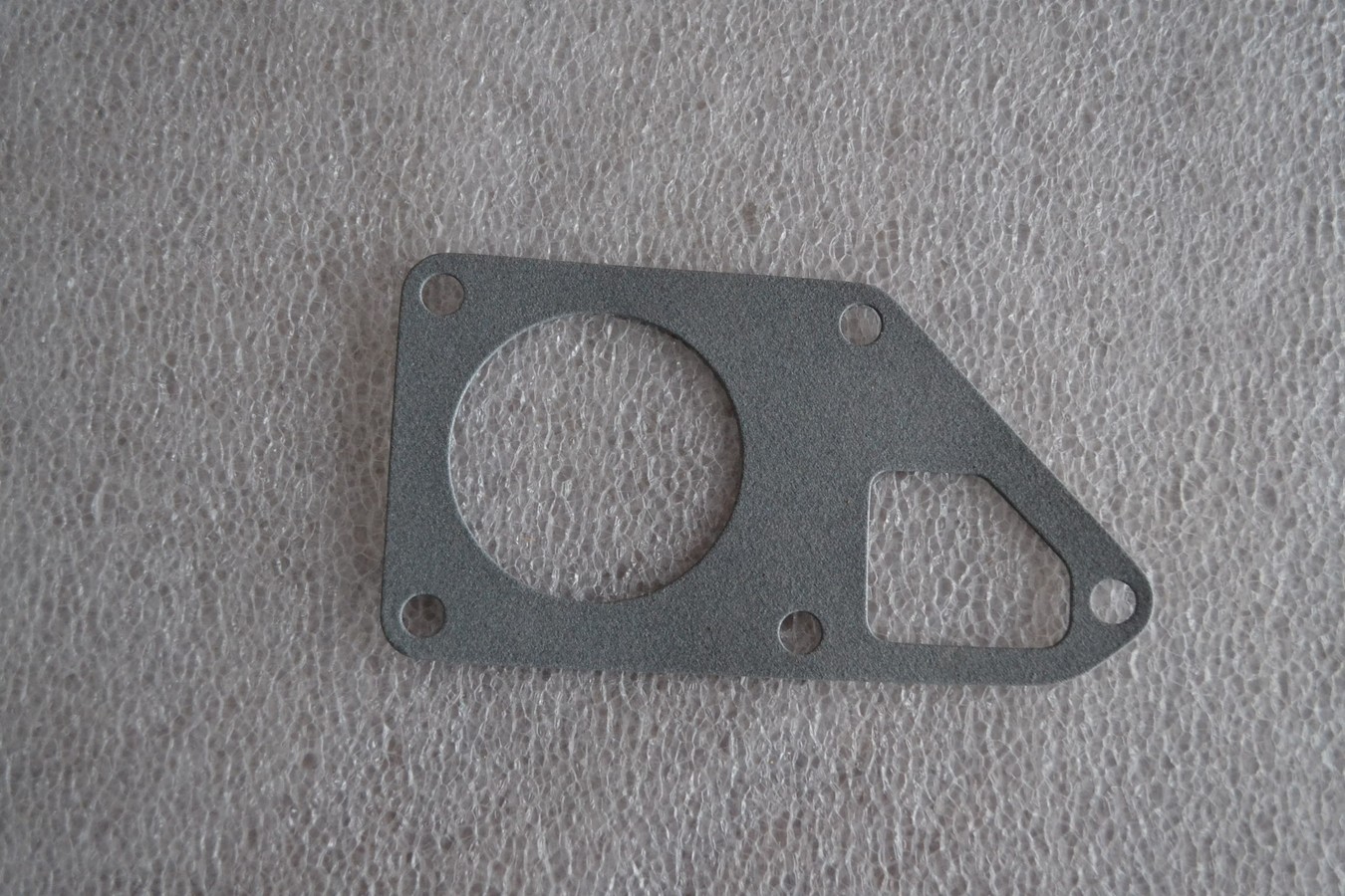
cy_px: 448
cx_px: 672
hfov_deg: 46.4
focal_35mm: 42
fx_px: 1569
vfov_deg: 31.9
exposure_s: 1/60
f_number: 4.5
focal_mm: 28
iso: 2200
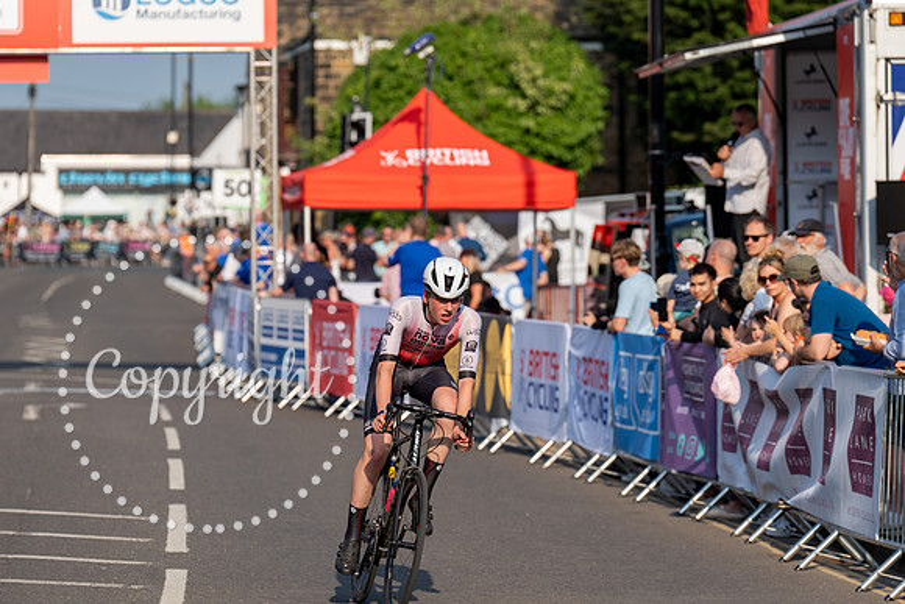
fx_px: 4652
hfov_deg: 11.1
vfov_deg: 7.4
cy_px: 302
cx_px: 452
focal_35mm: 185
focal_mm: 185
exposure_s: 1/1000
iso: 160
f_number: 4.5
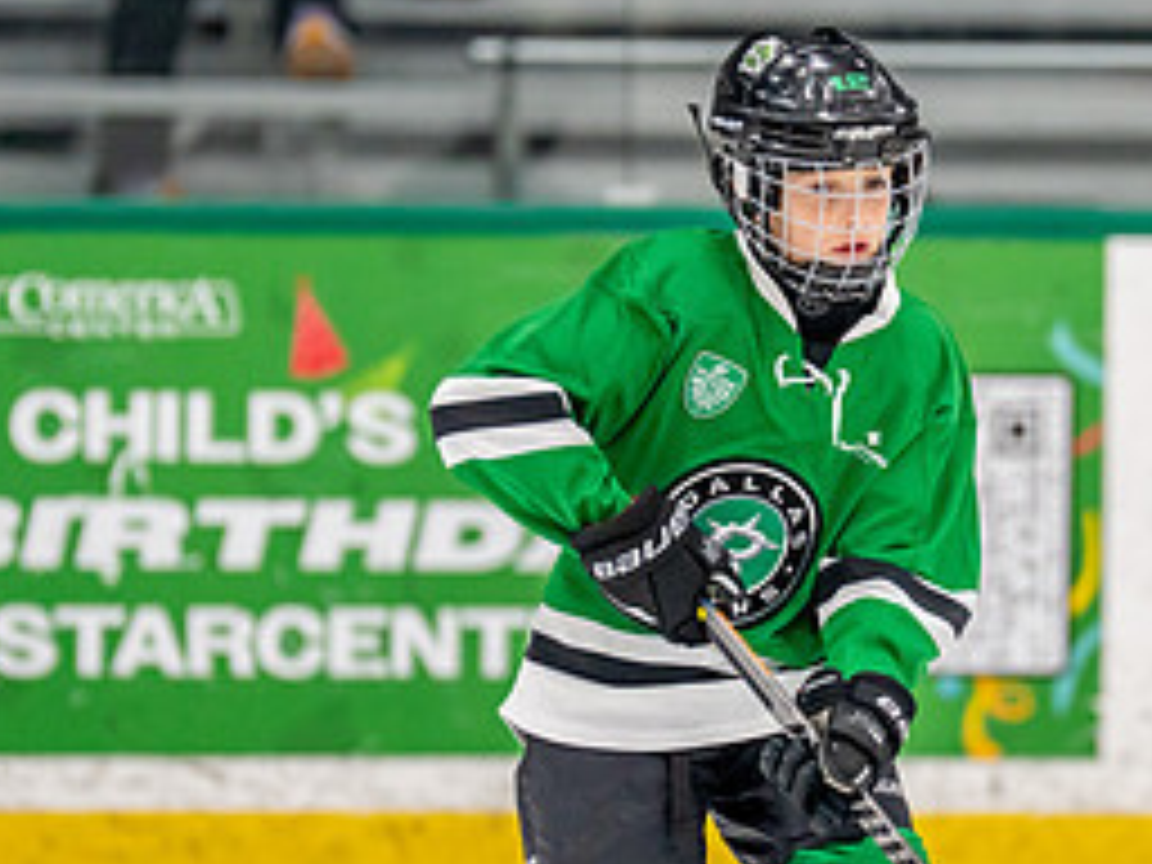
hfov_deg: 3.5
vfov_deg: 2.6
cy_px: 512
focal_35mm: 568
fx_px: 18903
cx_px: 741
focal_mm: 200
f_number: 2.8
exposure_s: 1/1250
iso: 1000
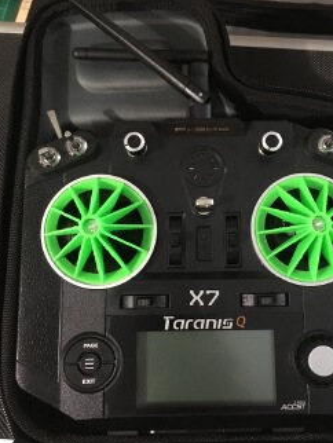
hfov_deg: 39.5
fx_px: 461
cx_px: 200
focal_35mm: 36
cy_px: 208
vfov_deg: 51.3
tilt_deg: -67.5
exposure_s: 1/15
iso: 400
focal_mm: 4.15
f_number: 2.2
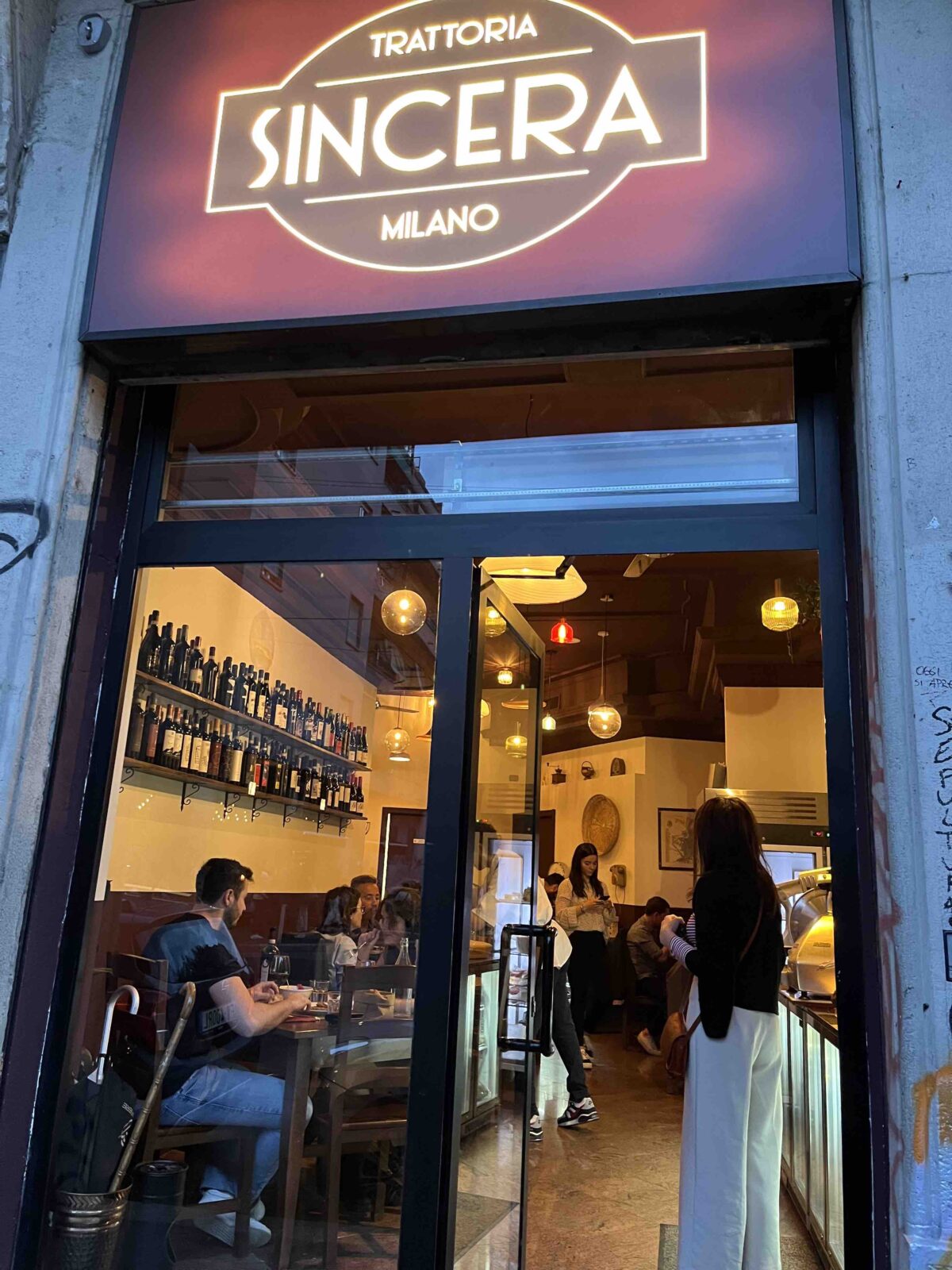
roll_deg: -3.2
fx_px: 953
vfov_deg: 67.3
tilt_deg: +13.1
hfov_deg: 53.1
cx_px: 476
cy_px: 635
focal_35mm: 26
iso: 500
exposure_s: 1/33
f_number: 1.6
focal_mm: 5.1
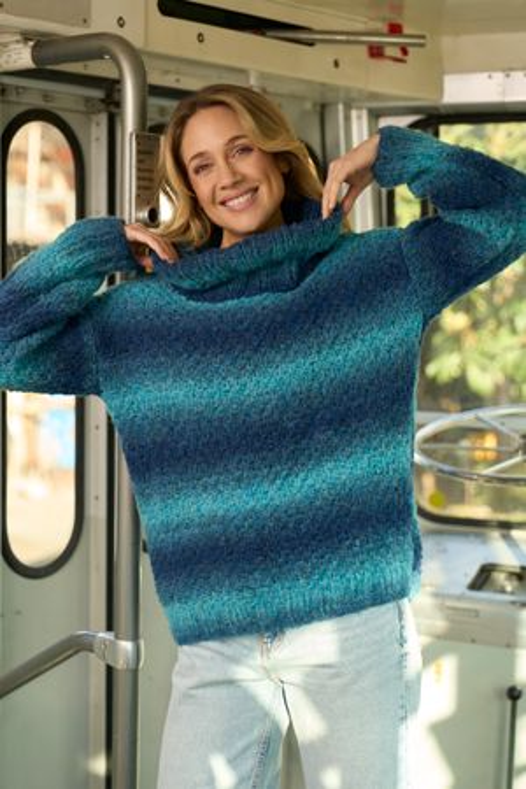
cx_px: 263
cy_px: 394
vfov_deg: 31.4
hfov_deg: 21.2
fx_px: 1403
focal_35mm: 64
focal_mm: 64
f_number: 2.8
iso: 125
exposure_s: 1/200
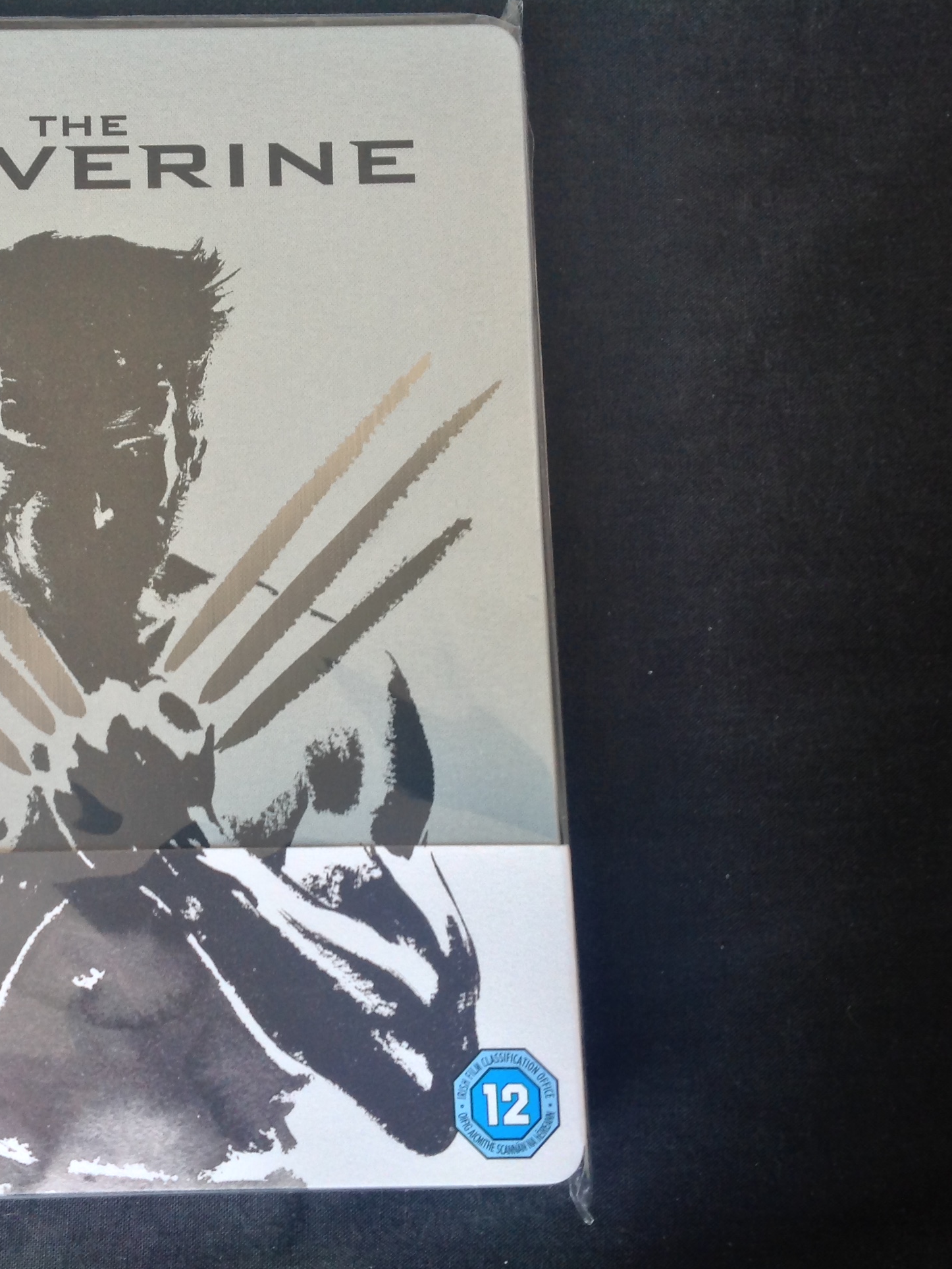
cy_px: 633
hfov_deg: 29.9
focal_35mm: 47
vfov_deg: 40.4
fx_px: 1723
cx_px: 150
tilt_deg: -87.5
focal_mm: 4.28
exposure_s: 1/15
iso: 50
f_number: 2.4
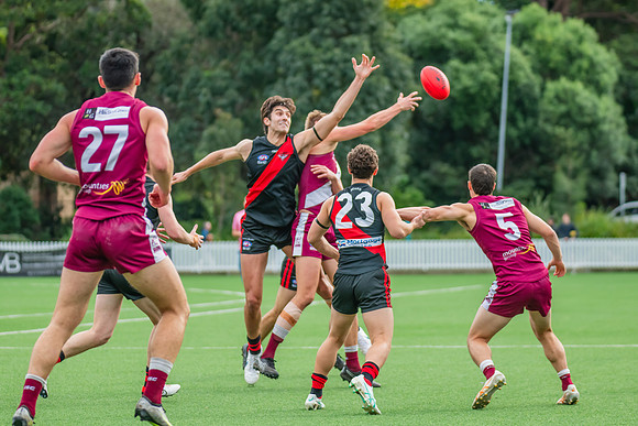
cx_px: 337
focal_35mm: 201
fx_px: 3560
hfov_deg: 10.2
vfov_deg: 6.8
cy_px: 176
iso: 800
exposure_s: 1/1250
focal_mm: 170
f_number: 4.5
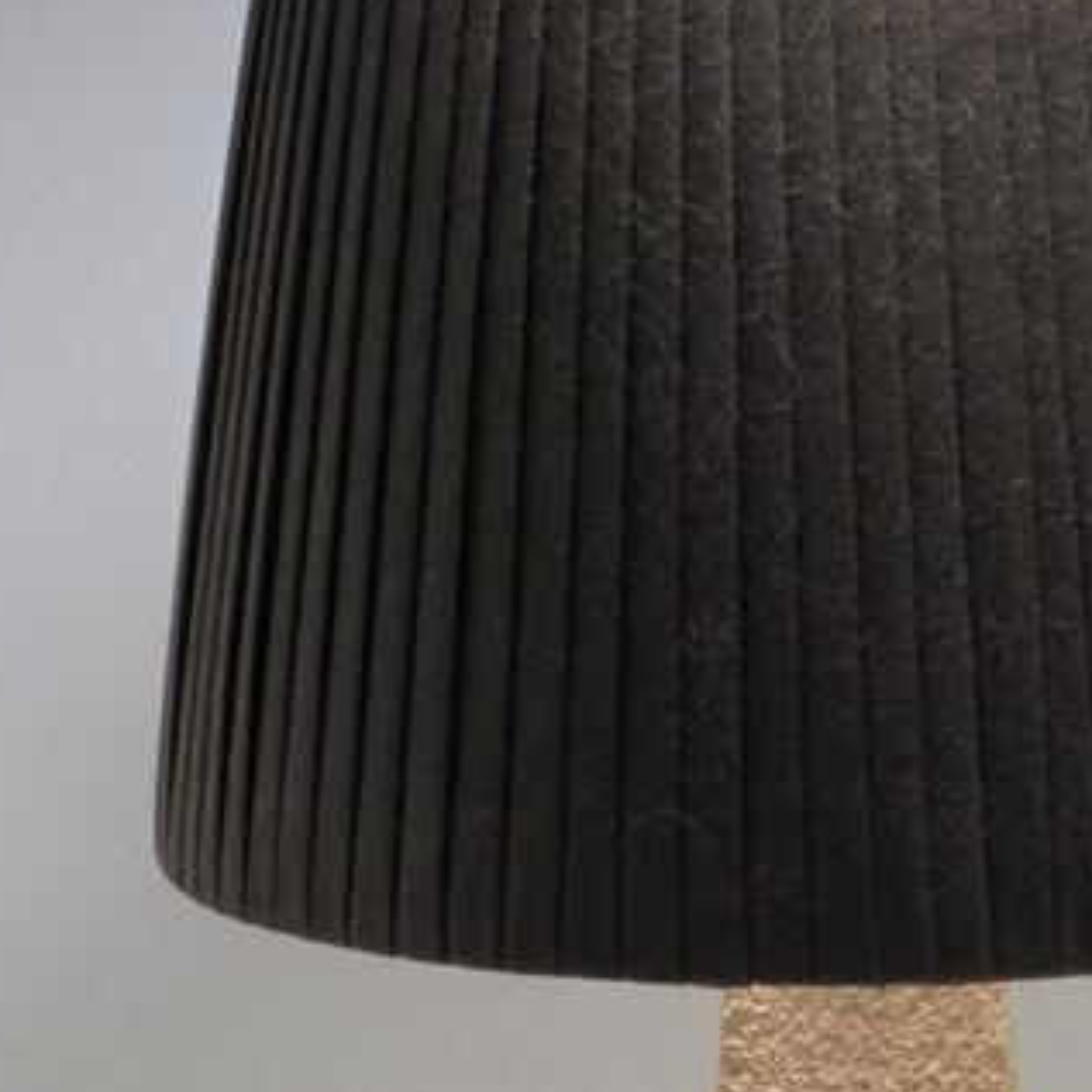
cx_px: 890
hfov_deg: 16.0
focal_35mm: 108
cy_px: 1202
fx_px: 3855
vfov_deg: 15.7
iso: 100
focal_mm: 7.8
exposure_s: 1/40
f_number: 4.5
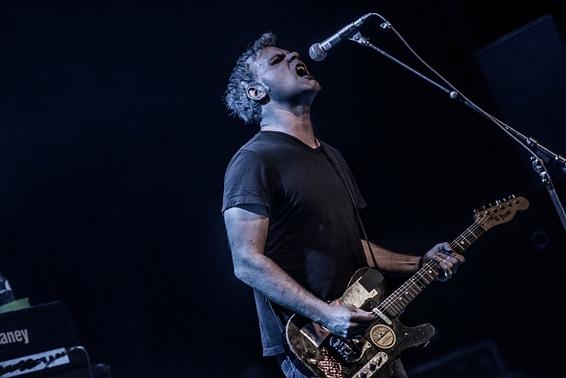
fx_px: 2360
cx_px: 283
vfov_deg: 9.2
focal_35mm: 150
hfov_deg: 13.7
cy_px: 189
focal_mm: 150
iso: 2500
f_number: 2.8
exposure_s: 1/100
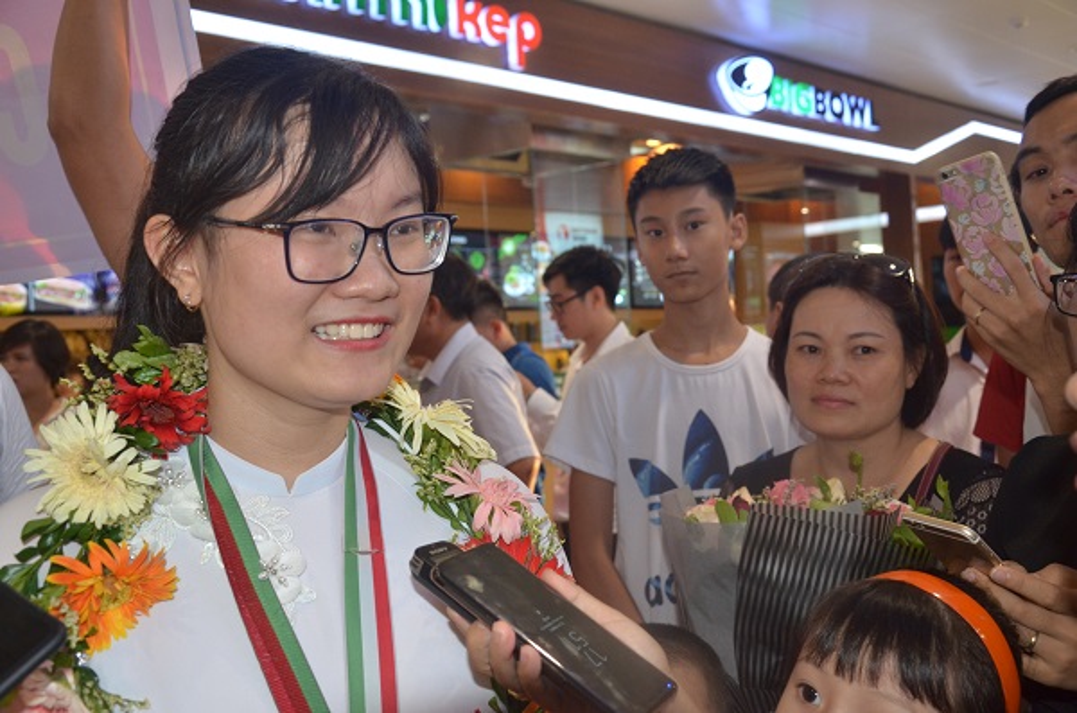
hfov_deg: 49.7
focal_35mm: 39
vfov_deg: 34.0
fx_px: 1164
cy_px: 356
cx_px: 538
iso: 1000
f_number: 5
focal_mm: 26
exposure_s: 1/60
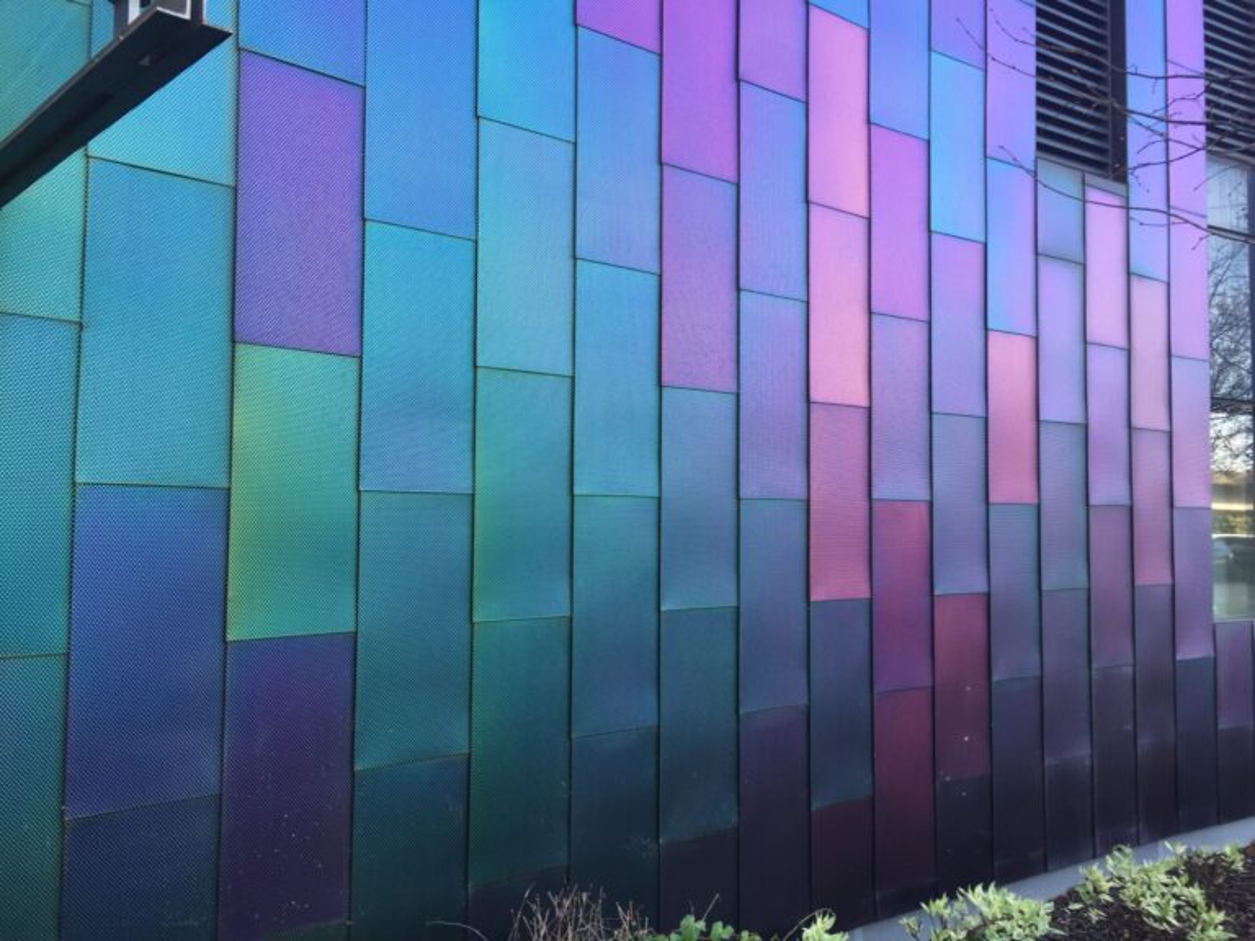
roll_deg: -0.9
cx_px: 628
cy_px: 470
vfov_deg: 48.2
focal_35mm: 29
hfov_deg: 61.7
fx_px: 1051
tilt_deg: +0.7
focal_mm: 4.15
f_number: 2.2
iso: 32
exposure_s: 1/103
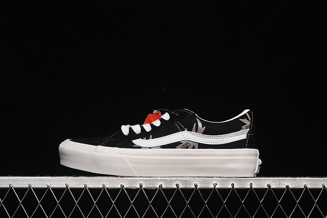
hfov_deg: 27.0
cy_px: 109
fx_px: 681
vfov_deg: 18.2
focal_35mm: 75
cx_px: 164
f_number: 6.3
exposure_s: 1/50
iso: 160
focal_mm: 50
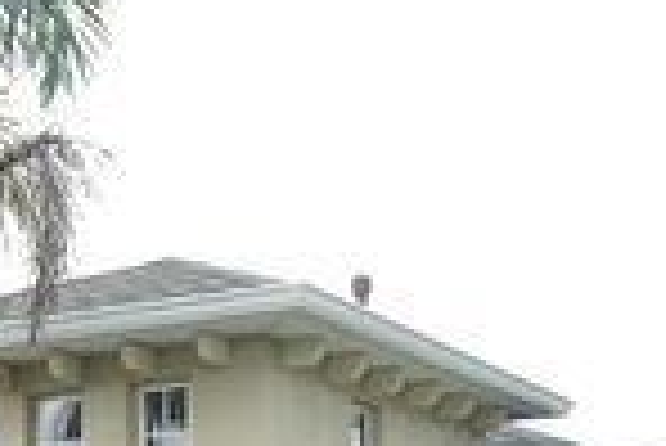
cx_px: 315
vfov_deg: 12.3
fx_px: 2000
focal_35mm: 108
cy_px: 606
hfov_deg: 18.9
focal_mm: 32
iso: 100
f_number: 6.3
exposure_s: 1/80
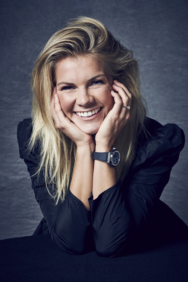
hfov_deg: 16.1
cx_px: 94
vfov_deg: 23.9
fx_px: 666
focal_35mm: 85
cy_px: 141
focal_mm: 85
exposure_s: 1/160
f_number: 8
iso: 400
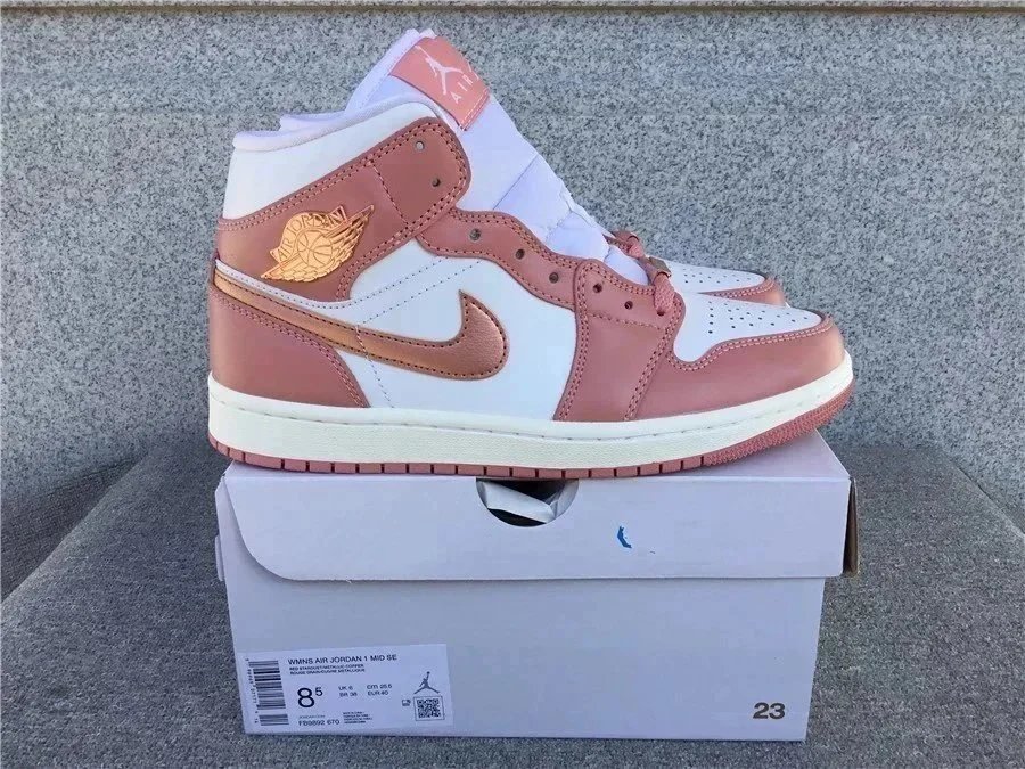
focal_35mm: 31
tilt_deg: -19.2
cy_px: 384
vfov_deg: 45.4
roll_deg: +0.1
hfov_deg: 58.4
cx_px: 512
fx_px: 918
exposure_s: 1/566
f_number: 2.4
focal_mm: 3.3
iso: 25
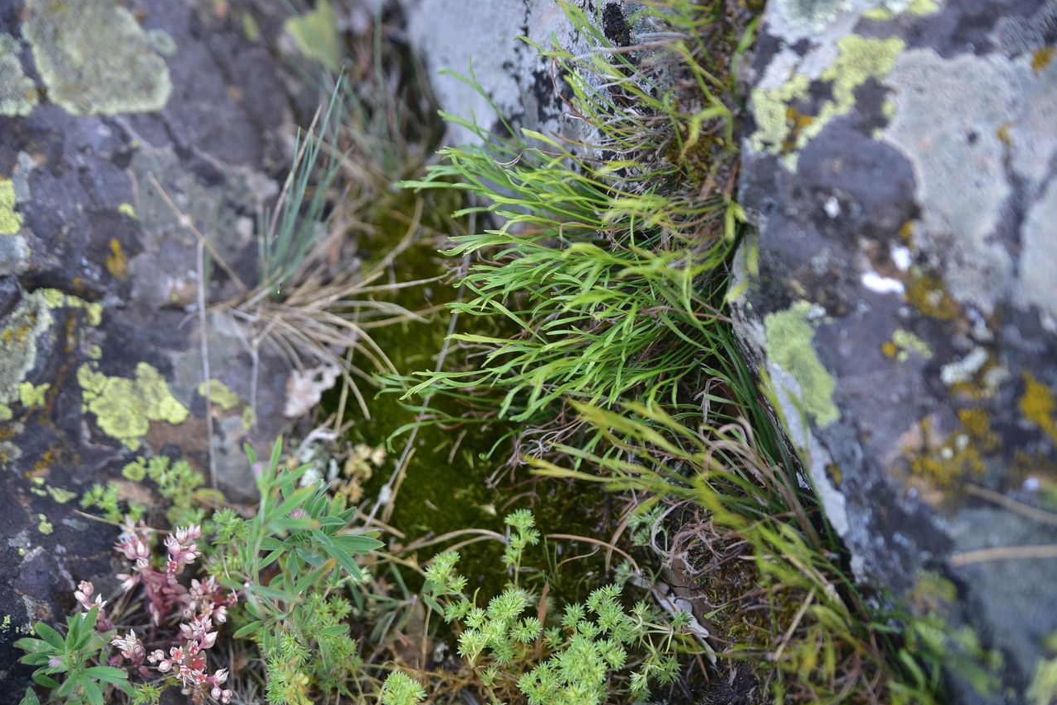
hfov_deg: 27.7
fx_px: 2143
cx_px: 524
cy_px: 349
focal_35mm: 73
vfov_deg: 18.7
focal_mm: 72
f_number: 4.5
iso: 160
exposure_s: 1/125
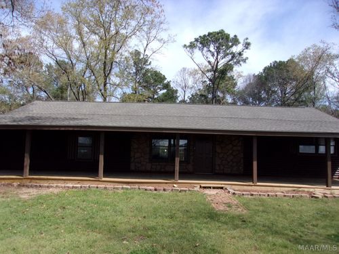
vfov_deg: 51.4
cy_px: 127
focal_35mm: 27
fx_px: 264
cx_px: 170
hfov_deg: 65.3
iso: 200
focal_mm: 4.9
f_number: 10.4
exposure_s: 1/200
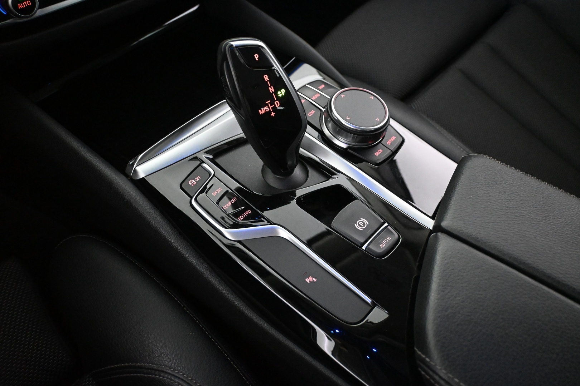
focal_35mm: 32
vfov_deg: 41.7
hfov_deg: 59.5
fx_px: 507
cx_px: 290
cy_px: 193
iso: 7200
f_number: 4
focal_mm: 21
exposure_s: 1/60
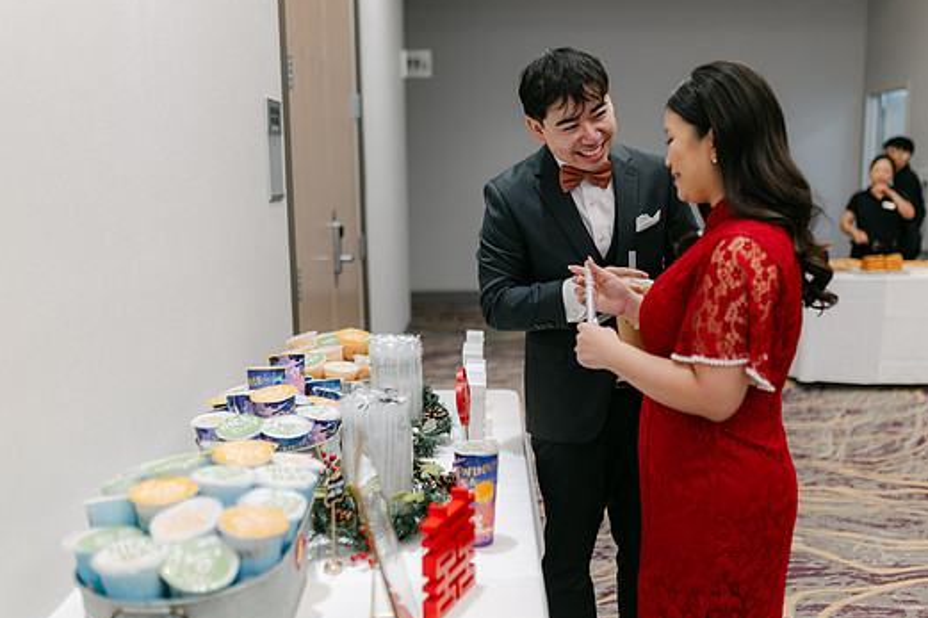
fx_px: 1005
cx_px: 515
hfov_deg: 49.5
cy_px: 334
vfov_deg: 34.2
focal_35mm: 39
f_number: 1.4
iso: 110
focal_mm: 35
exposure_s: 1/200
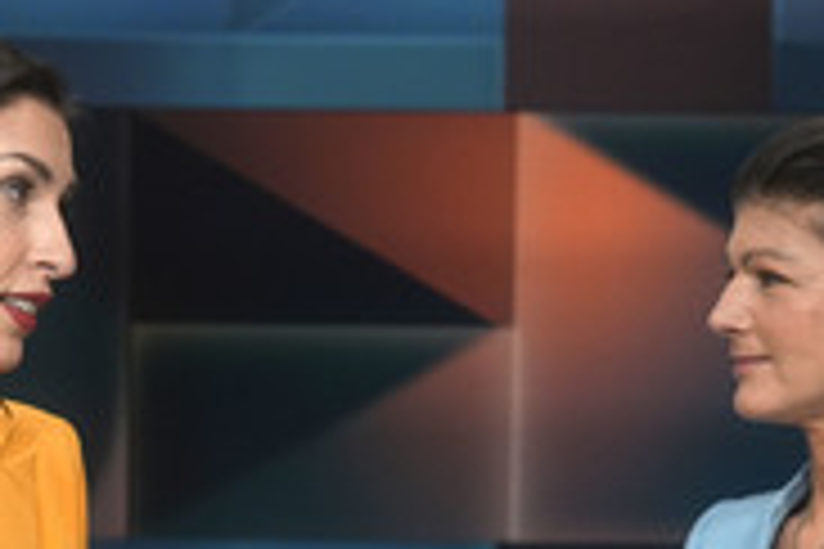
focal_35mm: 111
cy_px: 580
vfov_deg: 12.2
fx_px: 2540
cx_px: 403
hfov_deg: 18.4
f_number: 2.2
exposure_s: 1/500
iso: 640
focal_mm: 30
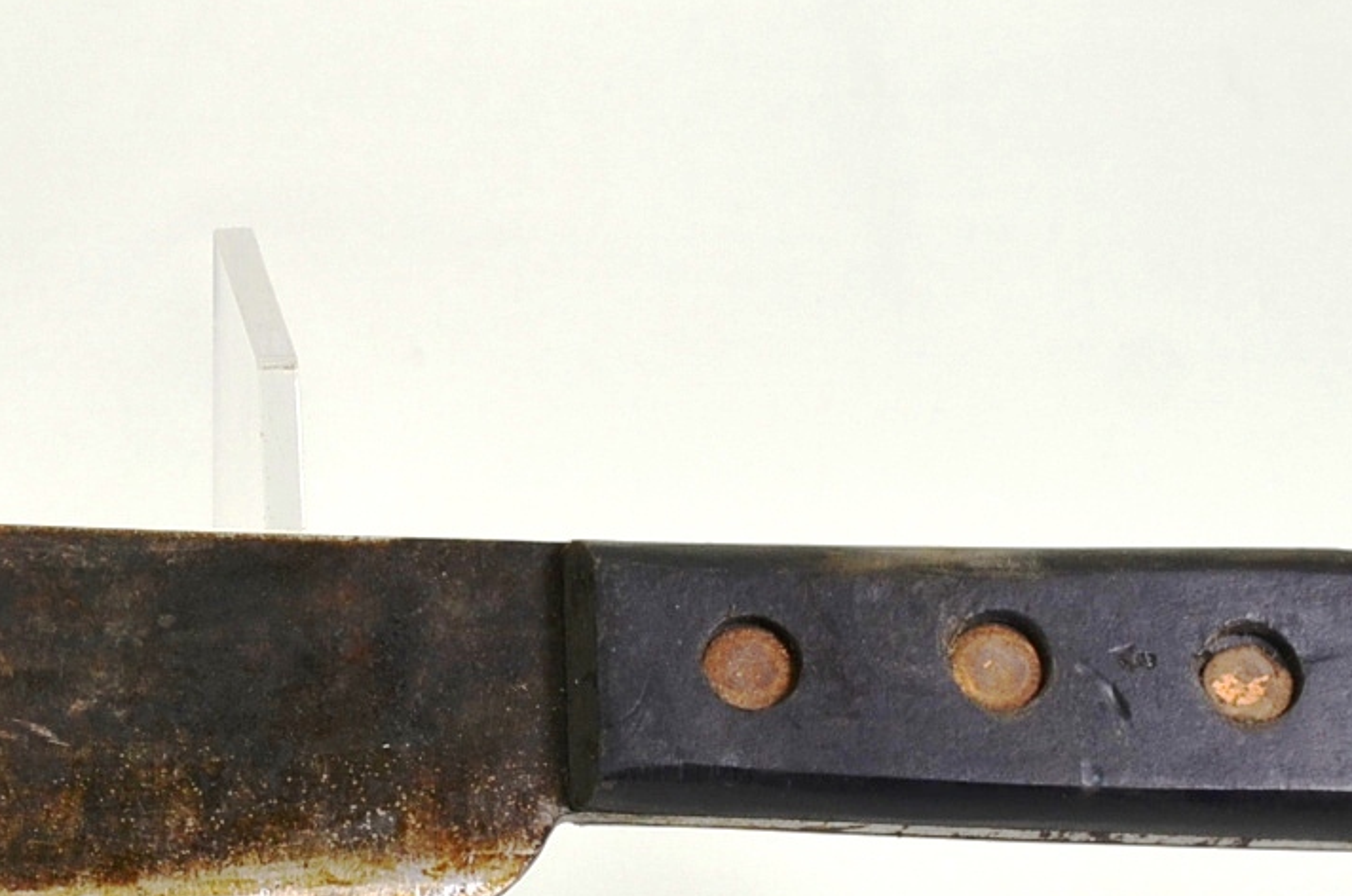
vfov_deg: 8.2
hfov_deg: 12.0
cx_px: -429
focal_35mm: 166
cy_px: 495
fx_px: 6223
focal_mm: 32
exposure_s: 1/125
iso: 220
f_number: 5.6
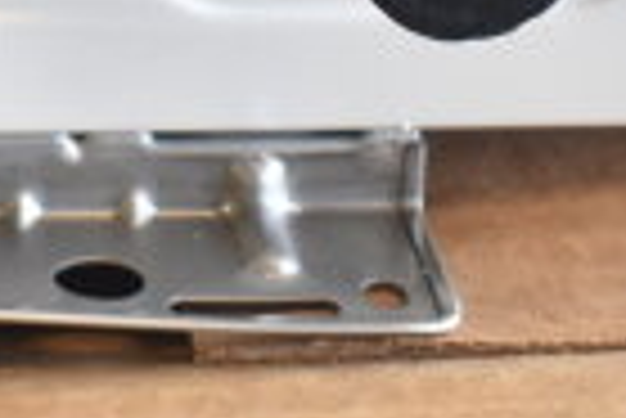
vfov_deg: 8.1
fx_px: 2858
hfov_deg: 12.1
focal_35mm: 164
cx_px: -234
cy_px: -357
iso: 400
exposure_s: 1/40
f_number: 4
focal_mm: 25
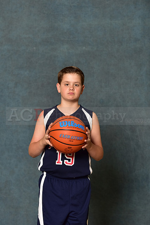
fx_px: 562
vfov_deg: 22.6
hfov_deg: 15.2
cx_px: 75
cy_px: 112
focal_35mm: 90
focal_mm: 90
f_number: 4.5
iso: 250
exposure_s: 1/200
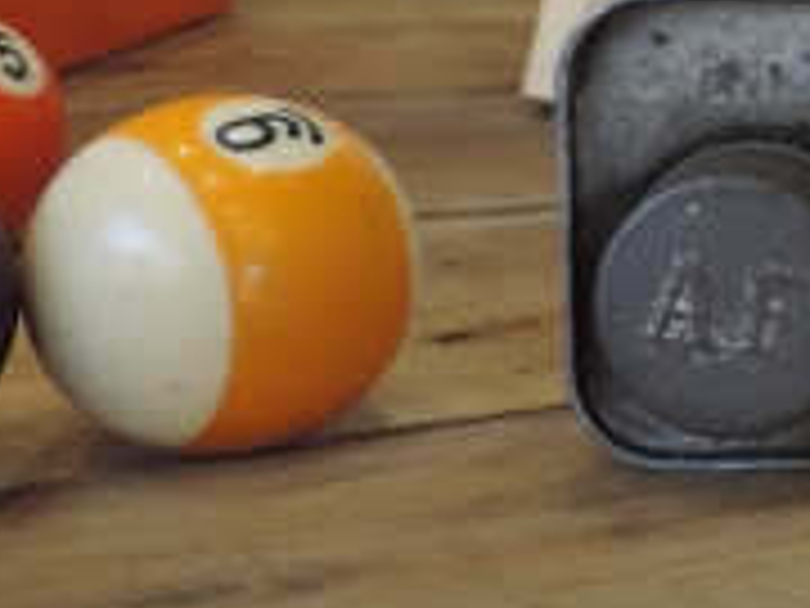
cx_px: 1170
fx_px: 1872
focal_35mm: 80
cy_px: -18
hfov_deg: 21.1
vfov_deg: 17.9
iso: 200
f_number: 3
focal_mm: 4.3
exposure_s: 1/30
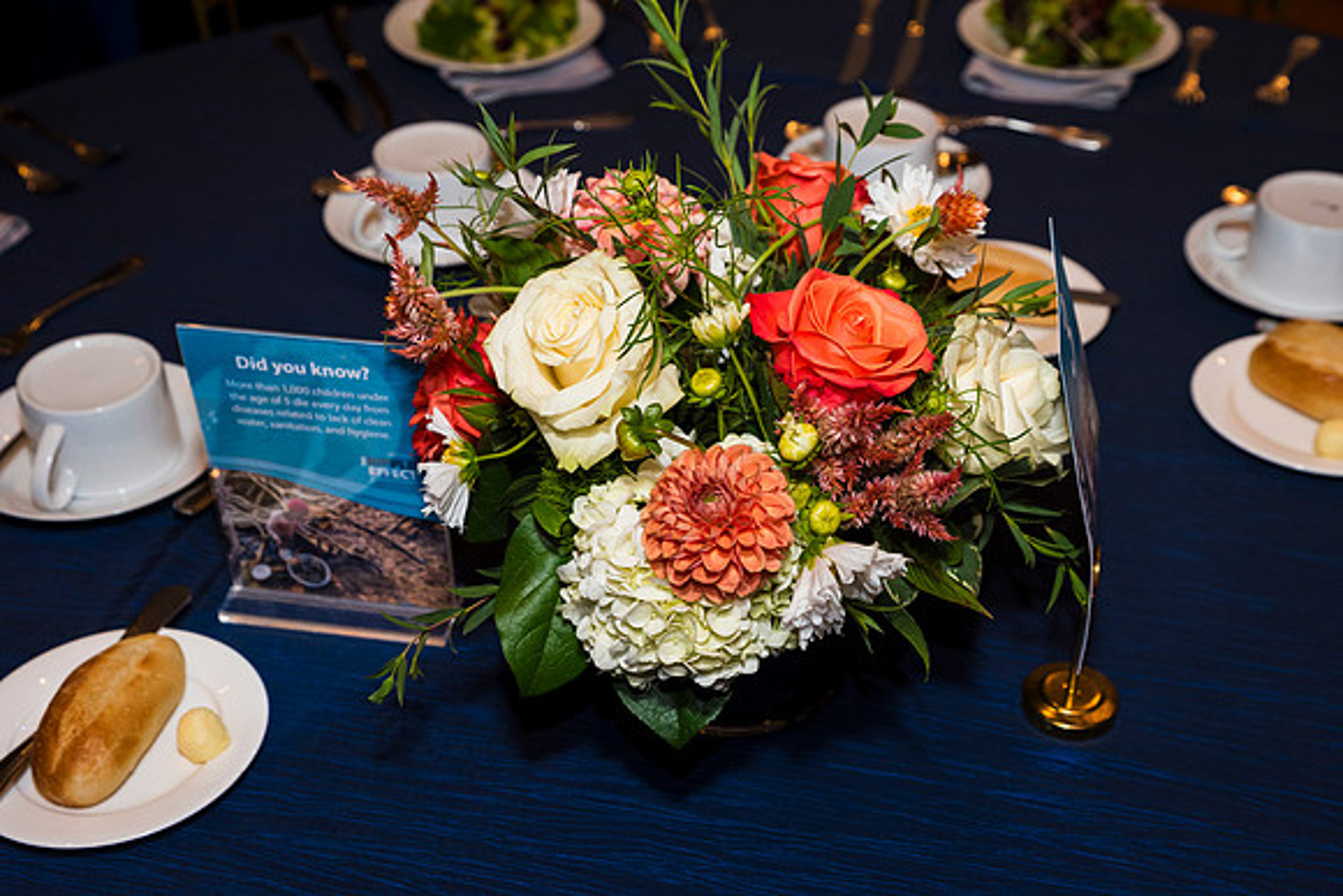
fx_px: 1866
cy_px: 448
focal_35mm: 50
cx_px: 672
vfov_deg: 27.0
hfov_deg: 39.6
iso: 800
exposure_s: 1/125
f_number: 5.6
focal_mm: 50
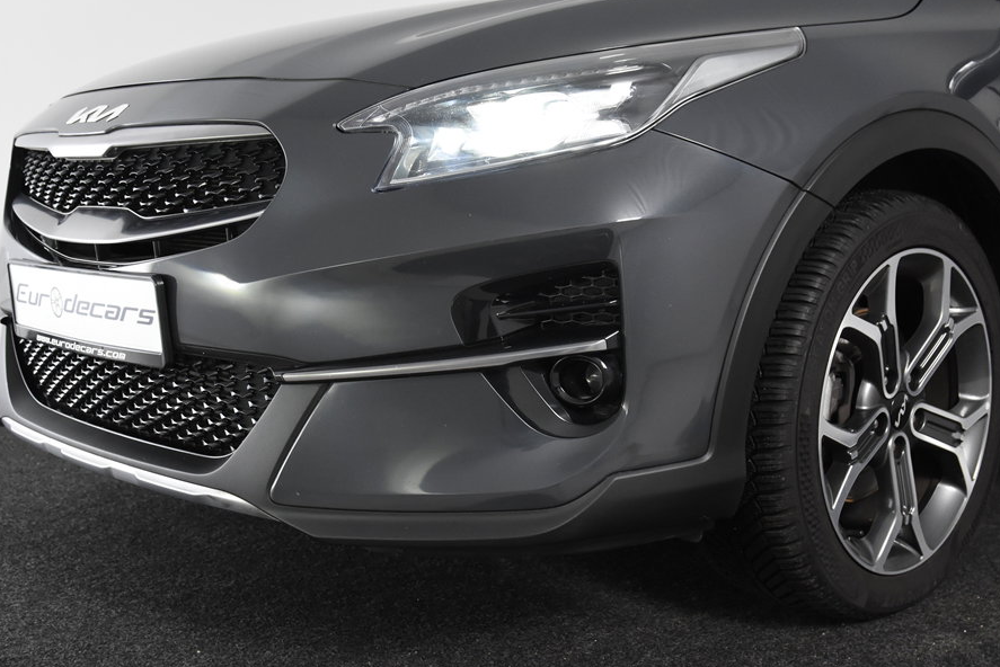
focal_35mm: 45
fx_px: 1250
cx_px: 528
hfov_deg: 43.6
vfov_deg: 29.9
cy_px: 343
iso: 1600
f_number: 4.5
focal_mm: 26
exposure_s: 1/80
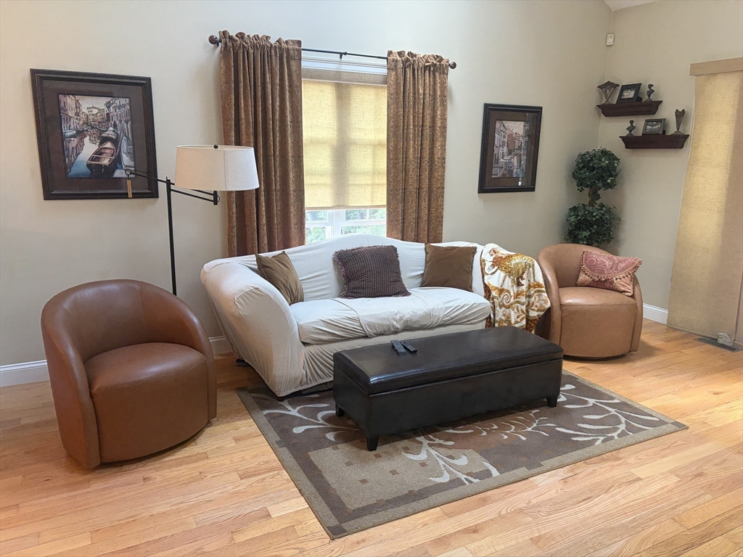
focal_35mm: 26
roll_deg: -0.9
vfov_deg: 53.1
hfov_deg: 67.3
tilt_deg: -13.0
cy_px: 278
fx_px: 558
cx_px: 372
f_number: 1.6
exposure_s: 1/60
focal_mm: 5.96
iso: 160
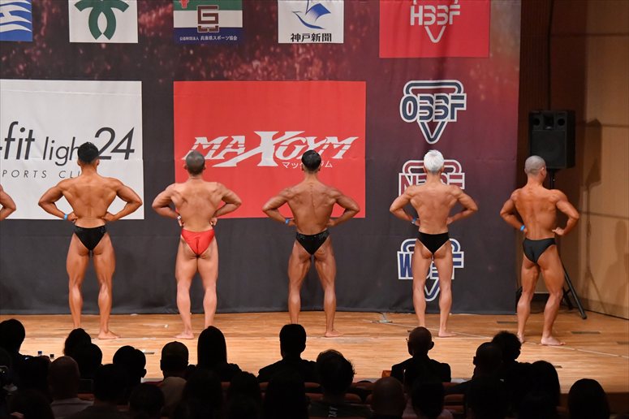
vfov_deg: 9.3
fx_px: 2567
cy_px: 210
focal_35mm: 147
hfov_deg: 14.0
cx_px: 314
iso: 9000
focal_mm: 98
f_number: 5.6
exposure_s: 1/400
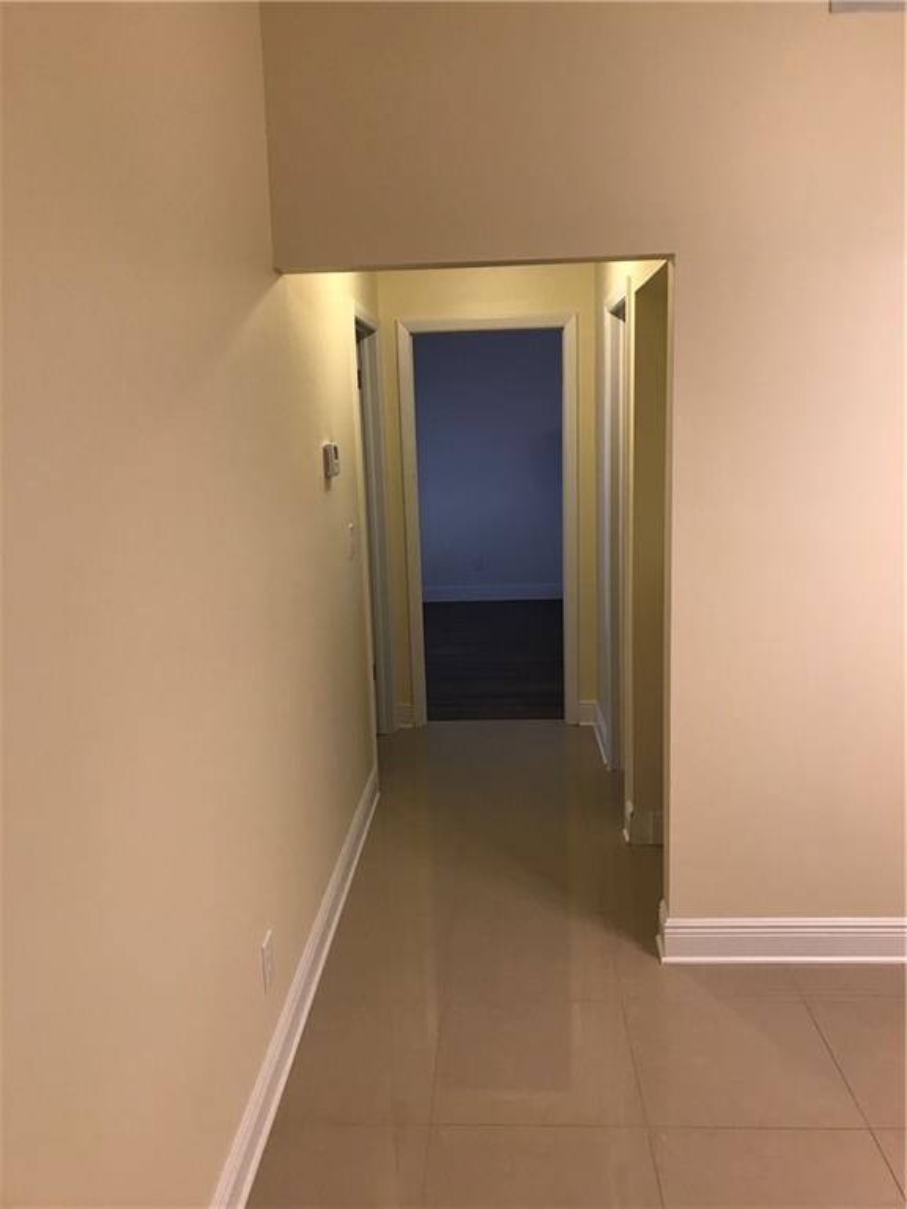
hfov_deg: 49.7
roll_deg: +1.4
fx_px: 978
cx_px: 454
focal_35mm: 28
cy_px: 604
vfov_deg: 63.4
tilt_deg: -12.3
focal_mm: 3.99
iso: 40
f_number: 1.8
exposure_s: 1/24
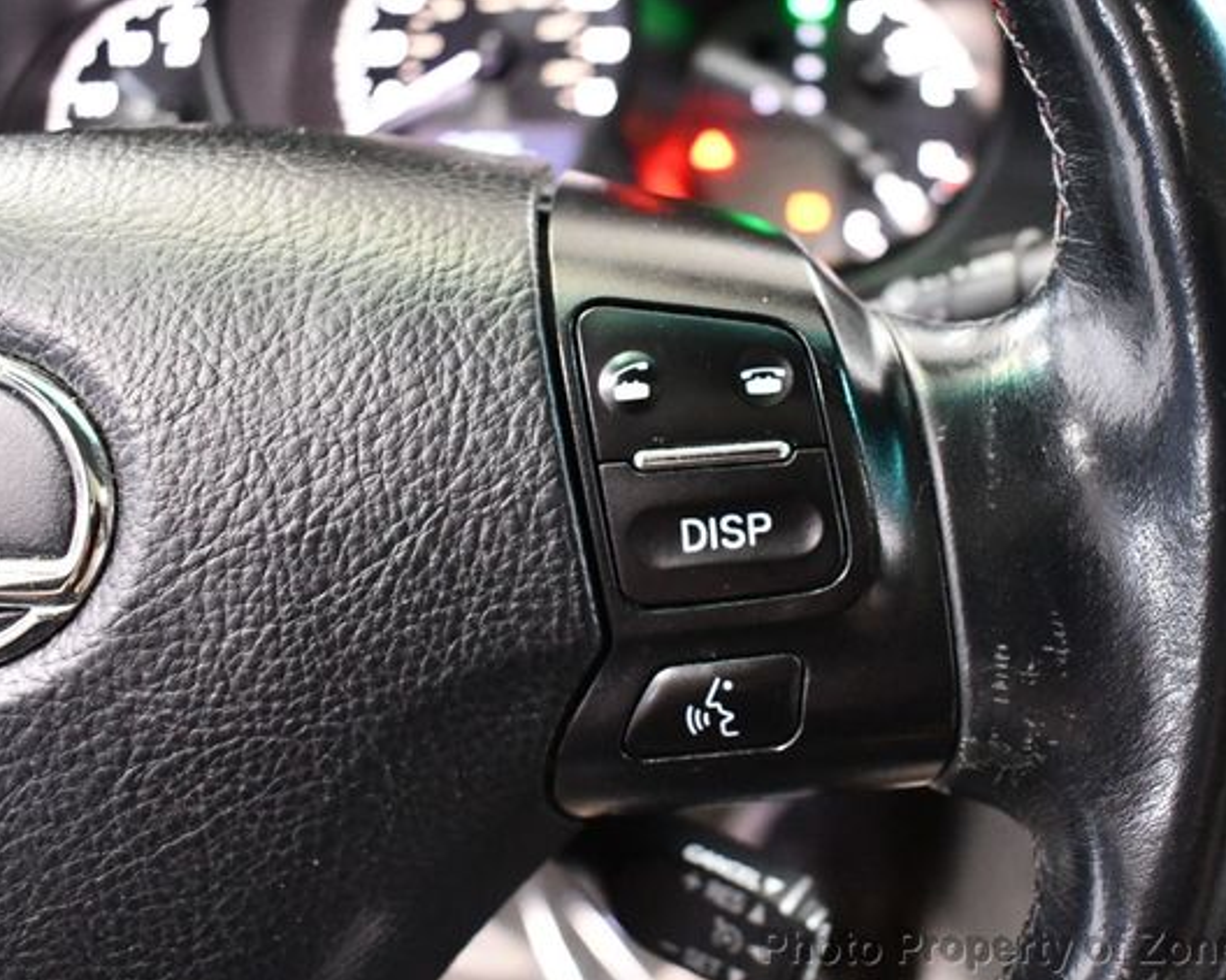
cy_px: 495
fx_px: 1487
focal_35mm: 41
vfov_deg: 36.5
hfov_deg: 44.6
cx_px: 731
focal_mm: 18
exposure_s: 1/60
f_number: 3.5
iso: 6400
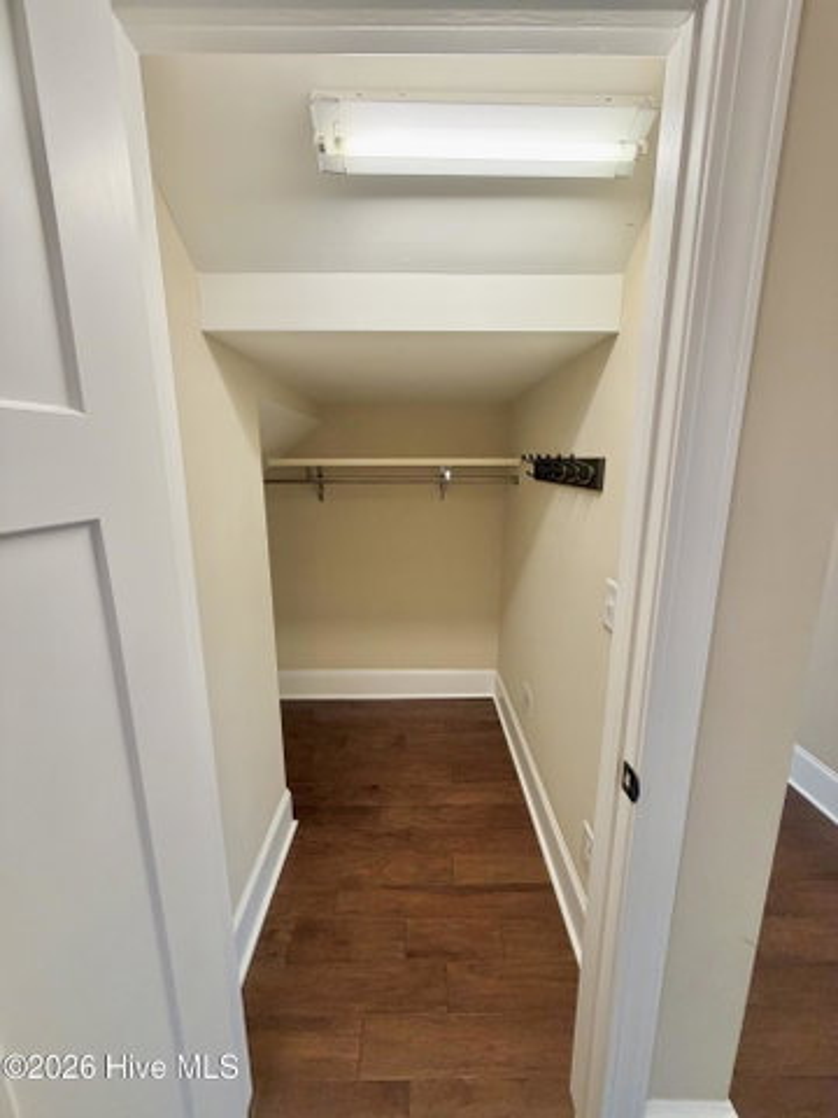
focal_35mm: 14
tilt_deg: -11.6
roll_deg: +0.4
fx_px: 452
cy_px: 559
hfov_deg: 85.7
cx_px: 419
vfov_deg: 102.1
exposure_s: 1/120
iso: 200
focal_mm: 2.22
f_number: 2.2
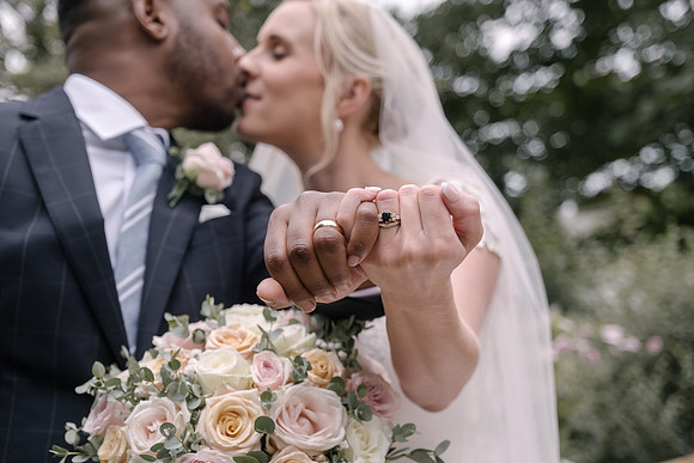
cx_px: 347
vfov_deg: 25.5
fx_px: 1022
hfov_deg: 37.5
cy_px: 232
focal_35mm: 53
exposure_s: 1/480
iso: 400
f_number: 2.8
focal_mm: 35.3
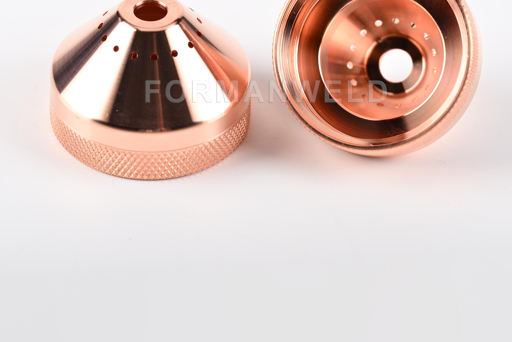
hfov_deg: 11.1
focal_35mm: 186
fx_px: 2645
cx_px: 242
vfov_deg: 7.4
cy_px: 66
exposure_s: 1/200
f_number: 10
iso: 100
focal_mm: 105
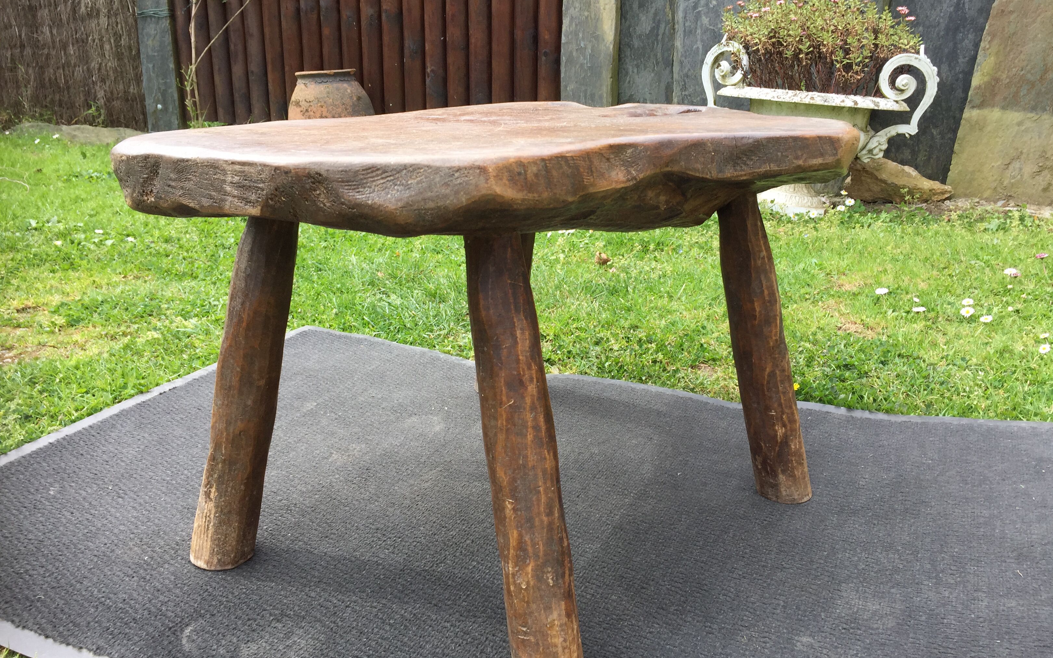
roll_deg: -2.7
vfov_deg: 40.6
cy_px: 320
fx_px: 890
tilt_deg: -16.6
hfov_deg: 61.2
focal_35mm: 31
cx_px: 531
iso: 32
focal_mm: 4.15
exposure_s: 1/507
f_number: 2.2
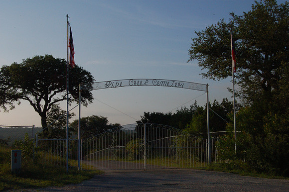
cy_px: 96
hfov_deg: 37.9
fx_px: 421
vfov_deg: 25.7
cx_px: 144
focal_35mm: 52
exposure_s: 1/250
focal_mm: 35
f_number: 29
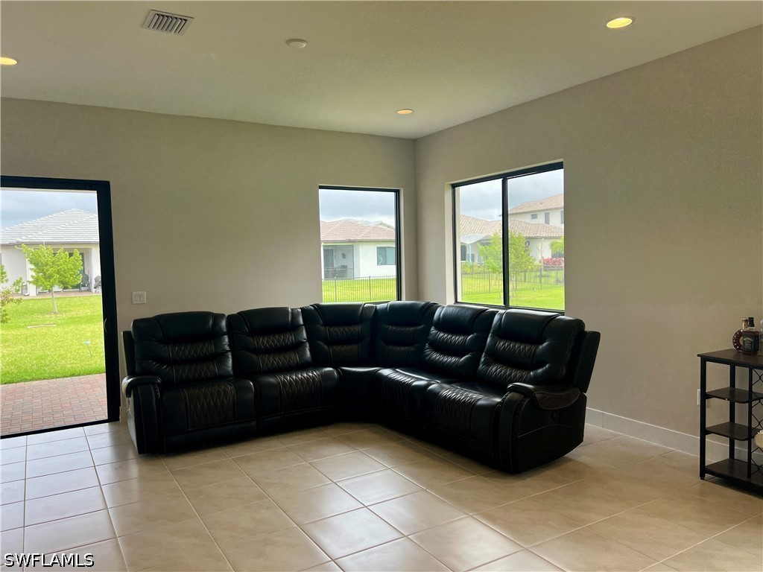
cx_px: 382
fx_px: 573
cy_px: 286
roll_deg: +1.2
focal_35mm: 26
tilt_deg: -2.9
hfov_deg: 67.3
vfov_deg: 53.1
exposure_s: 1/205
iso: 40
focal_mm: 5.7
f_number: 1.5
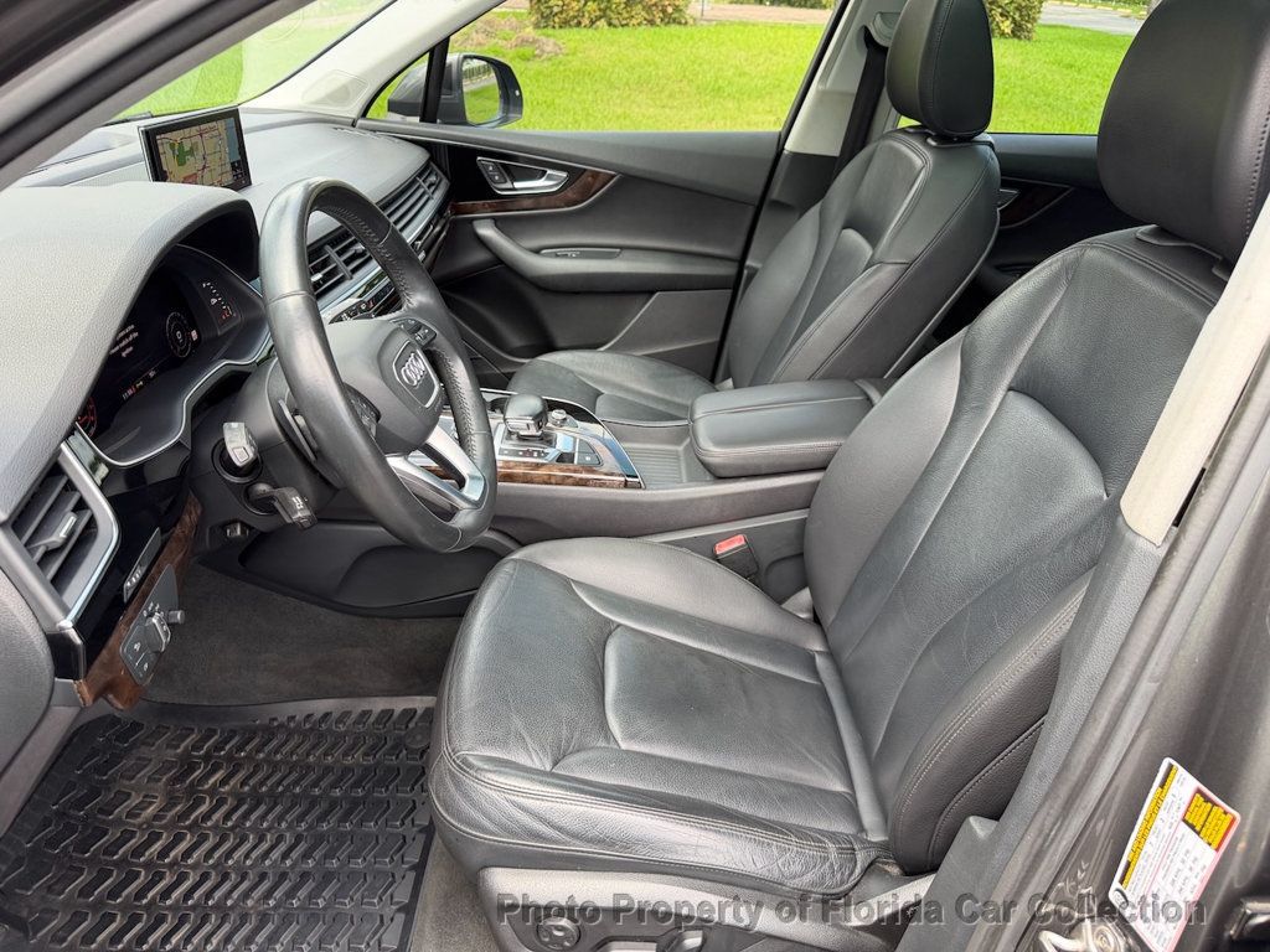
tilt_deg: -29.6
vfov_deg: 56.8
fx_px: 881
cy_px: 476
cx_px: 635
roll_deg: -3.6
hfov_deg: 71.6
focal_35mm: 24
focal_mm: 6.76
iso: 100
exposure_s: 1/182
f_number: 1.78
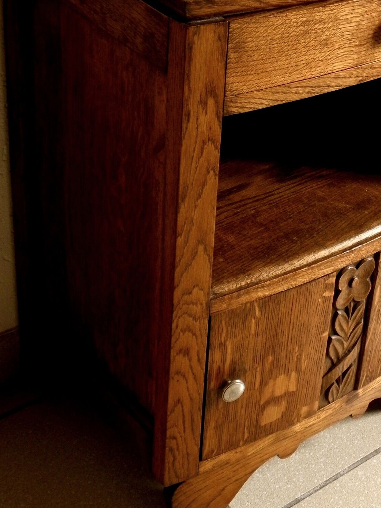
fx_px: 983
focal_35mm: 67
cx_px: 276
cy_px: 130
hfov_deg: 21.8
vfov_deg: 28.6
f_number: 3.8
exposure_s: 1/30
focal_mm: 7.1
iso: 200
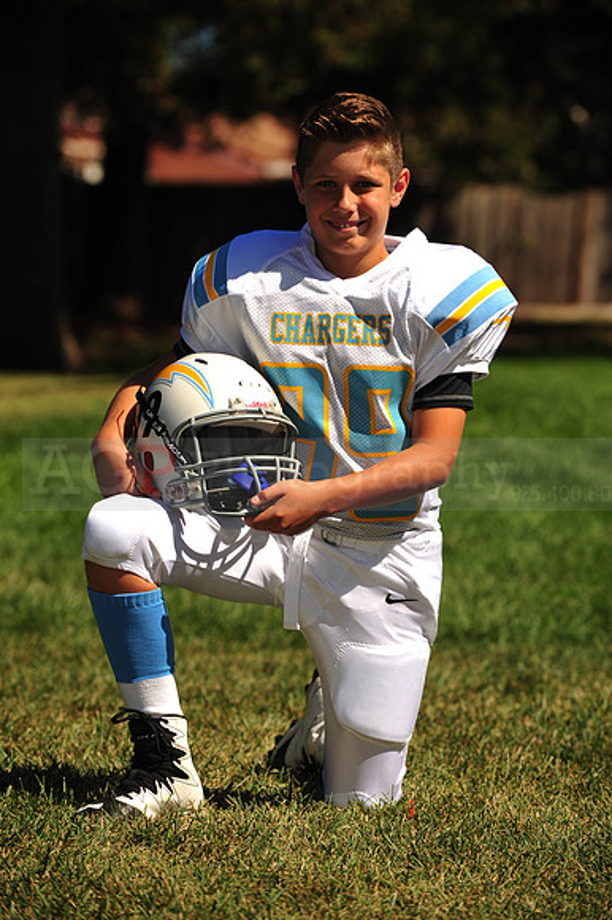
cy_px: 460
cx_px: 306
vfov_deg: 13.3
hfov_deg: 8.8
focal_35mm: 155
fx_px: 3957
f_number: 5
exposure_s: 1/1250
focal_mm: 155
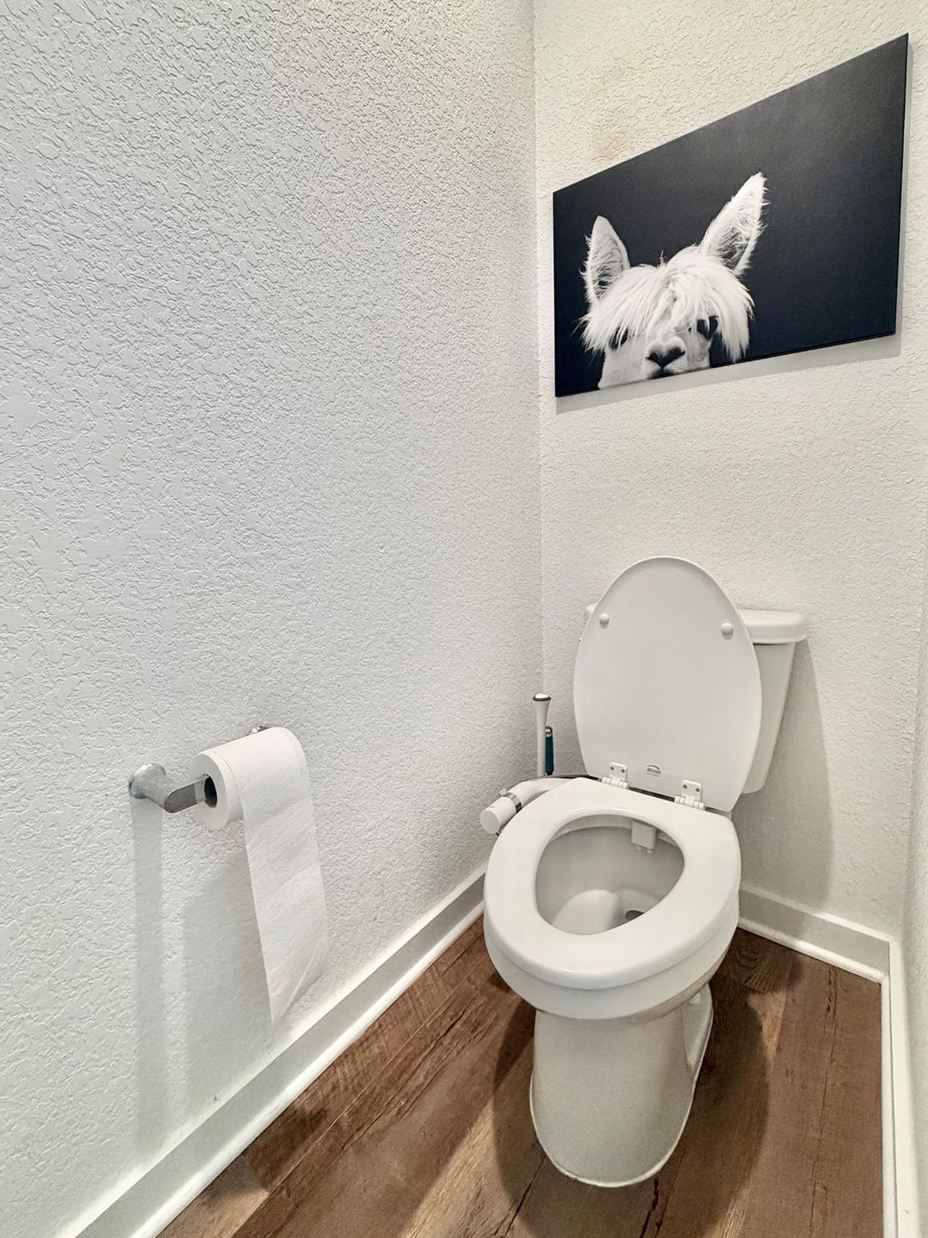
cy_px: 580
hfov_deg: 81.7
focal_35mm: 15
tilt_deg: -5.3
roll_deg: +0.7
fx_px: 536
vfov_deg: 98.1
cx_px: 489
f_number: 2.2
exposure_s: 1/120
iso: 320
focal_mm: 2.22
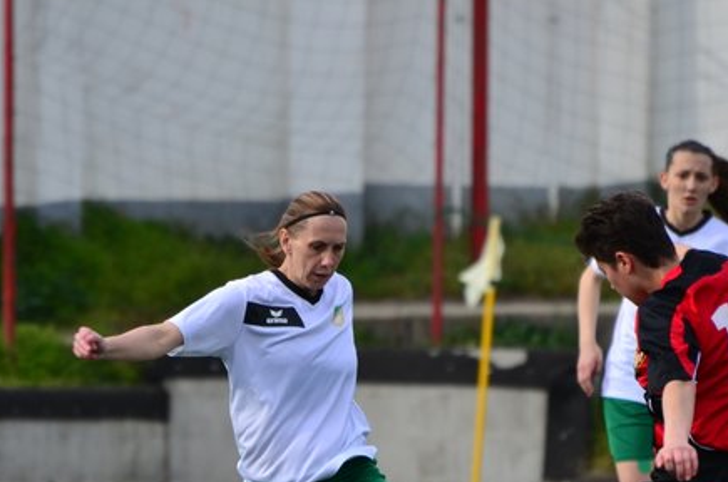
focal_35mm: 828
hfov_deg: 2.5
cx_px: 340
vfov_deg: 1.7
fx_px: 16707
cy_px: 428
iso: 200
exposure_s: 1/640
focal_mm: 300
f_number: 5.6
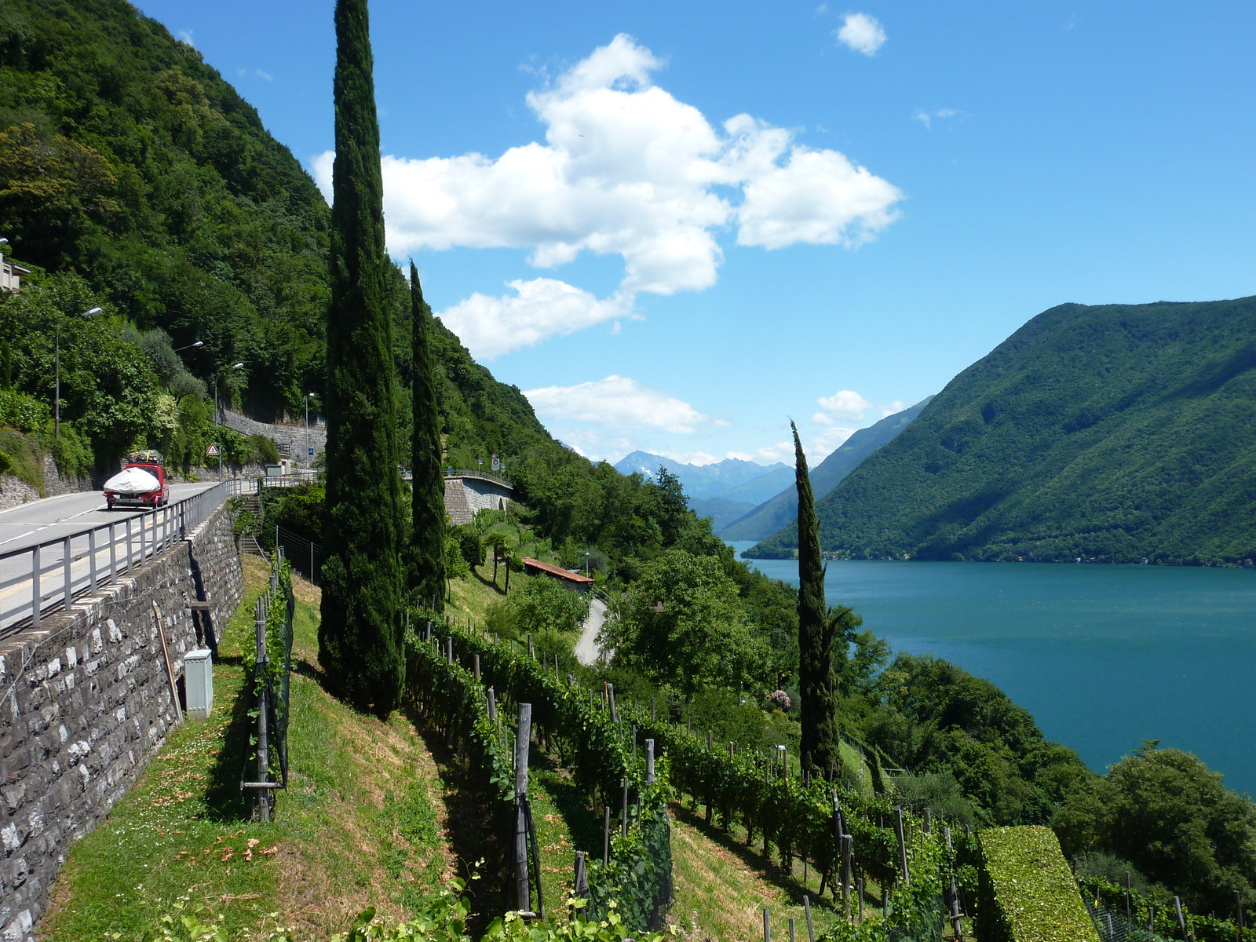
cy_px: 471
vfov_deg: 40.7
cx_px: 628
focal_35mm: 35
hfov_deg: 52.6
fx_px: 1270
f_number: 4.5
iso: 80
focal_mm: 5.7
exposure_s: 1/500
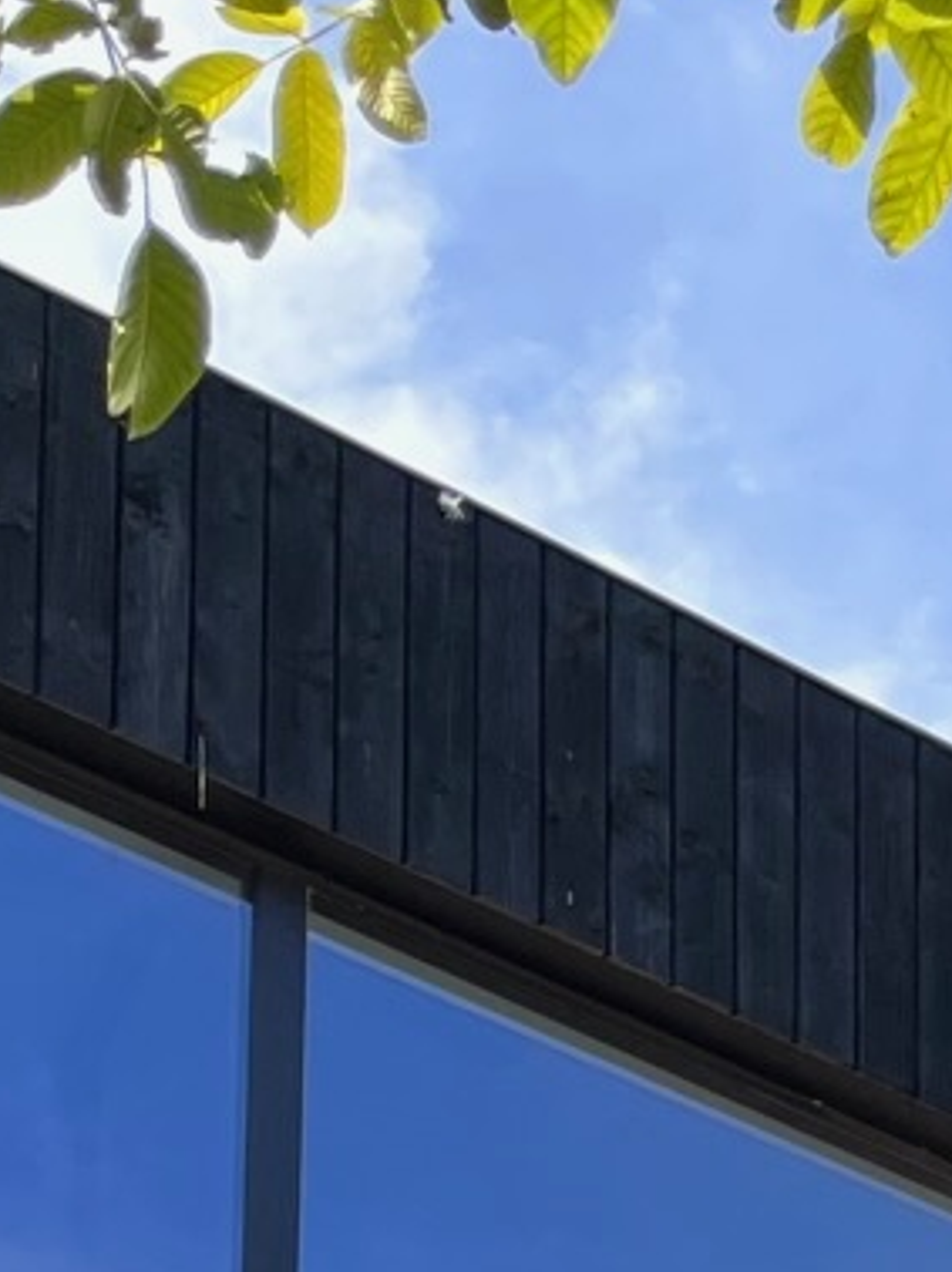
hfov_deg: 9.8
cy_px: 3029
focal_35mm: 141
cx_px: 1894
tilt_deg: +10.1
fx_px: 5176
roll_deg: +0.7
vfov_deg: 11.6
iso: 50
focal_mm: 5.1
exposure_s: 1/639
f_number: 1.6
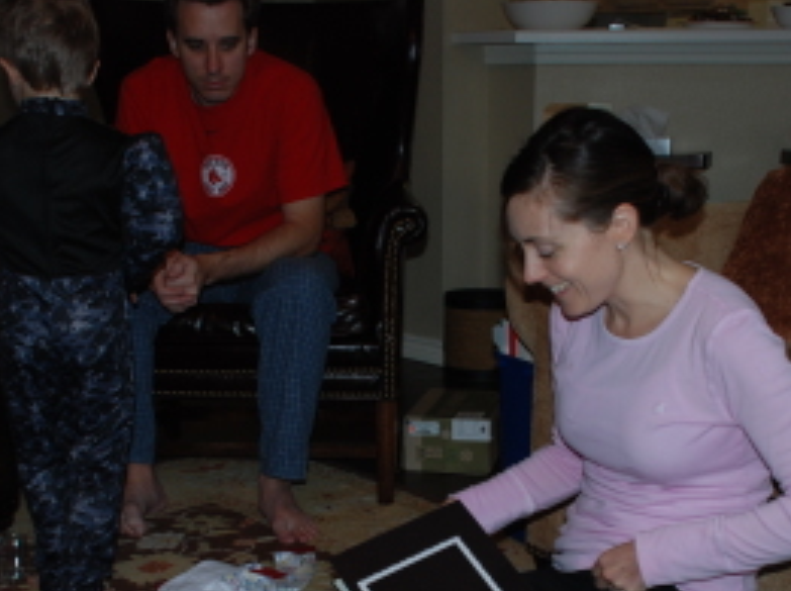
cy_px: 442
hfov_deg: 32.7
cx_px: 421
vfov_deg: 24.5
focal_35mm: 59
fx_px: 1346
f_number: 3.8
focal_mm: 22
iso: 200
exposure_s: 1/60
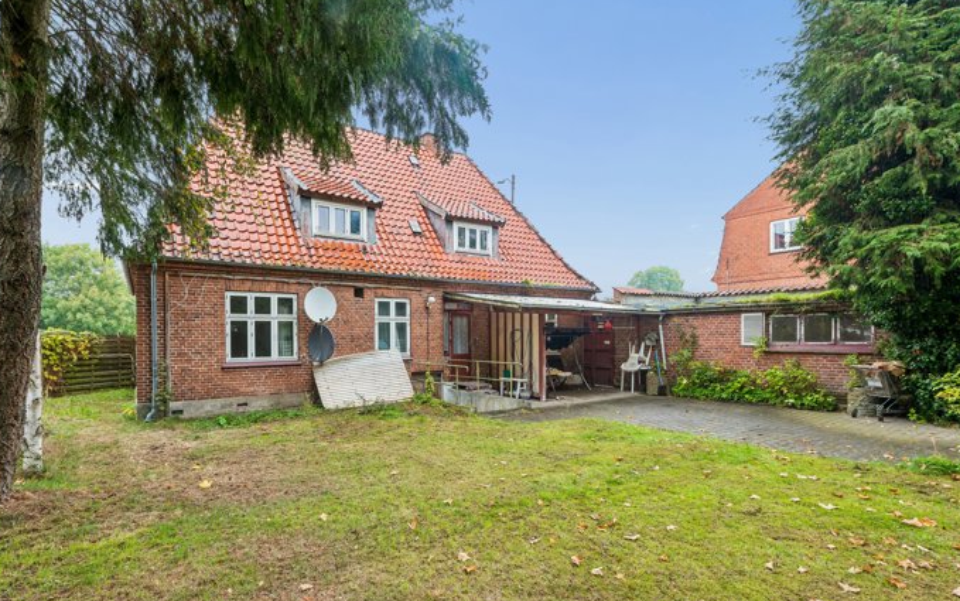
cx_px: 431
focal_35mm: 18
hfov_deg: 90.8
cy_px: 340
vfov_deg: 64.8
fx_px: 471
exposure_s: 1/30
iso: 250
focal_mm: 15
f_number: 10
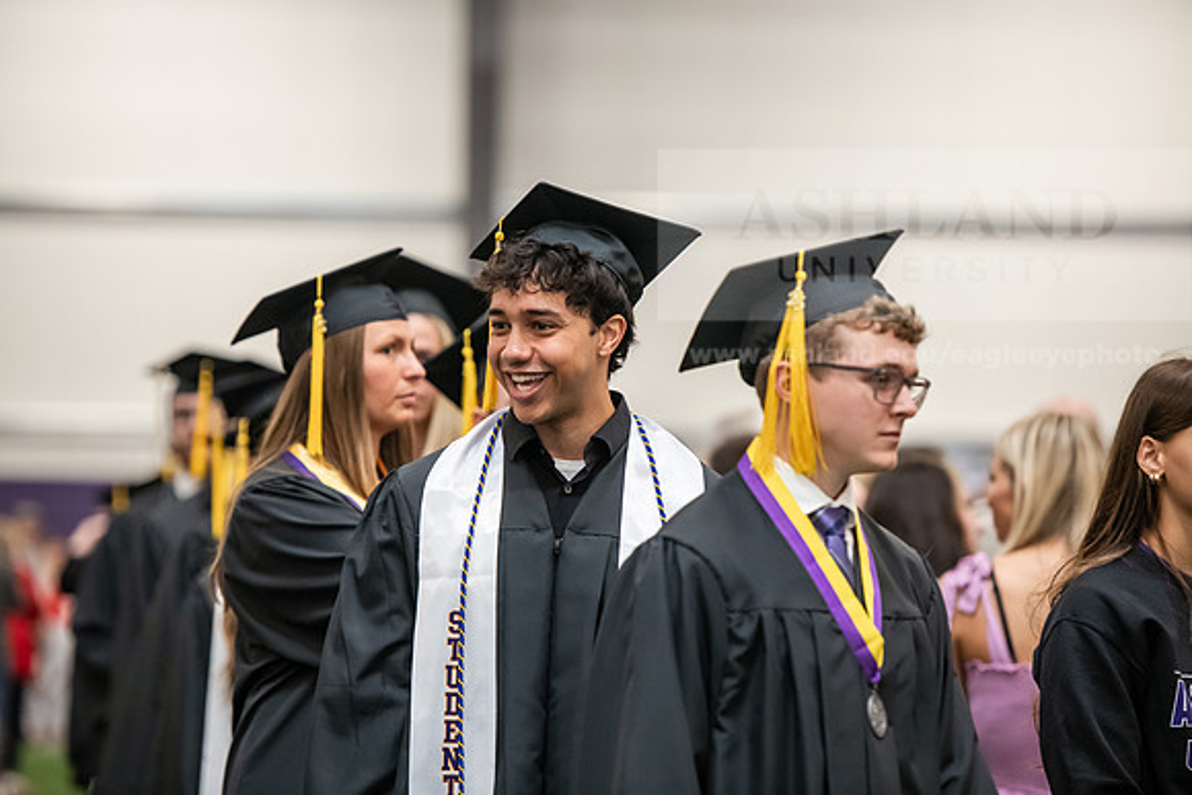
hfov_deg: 12.4
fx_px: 5464
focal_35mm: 165
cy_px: 398
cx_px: 596
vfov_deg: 8.3
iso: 2500
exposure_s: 1/200
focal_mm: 165
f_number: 3.2
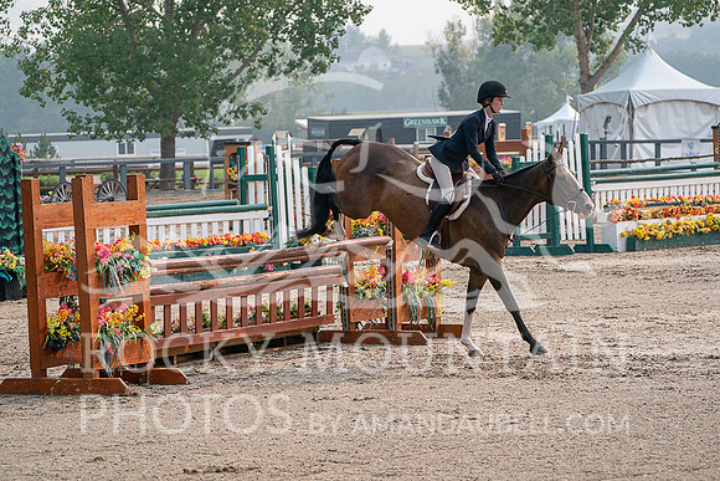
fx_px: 3081
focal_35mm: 154
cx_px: 360
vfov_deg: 8.9
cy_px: 240
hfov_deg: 13.3
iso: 500
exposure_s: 1/1000
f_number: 5.6
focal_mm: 154
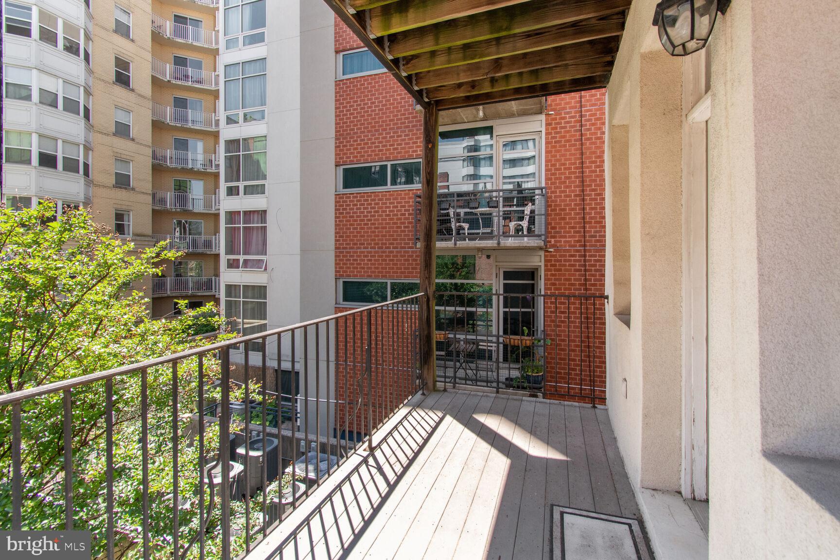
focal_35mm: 15
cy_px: 280
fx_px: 350
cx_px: 420
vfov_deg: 77.3
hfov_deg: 100.4
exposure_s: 1/125
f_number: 9
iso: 200
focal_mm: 10
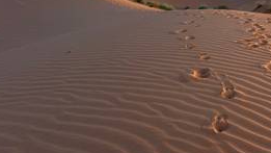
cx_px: 220
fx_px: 345
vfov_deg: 24.5
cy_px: 30
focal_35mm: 48
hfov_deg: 40.9
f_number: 1.78
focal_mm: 6.76
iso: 80
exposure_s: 1/955
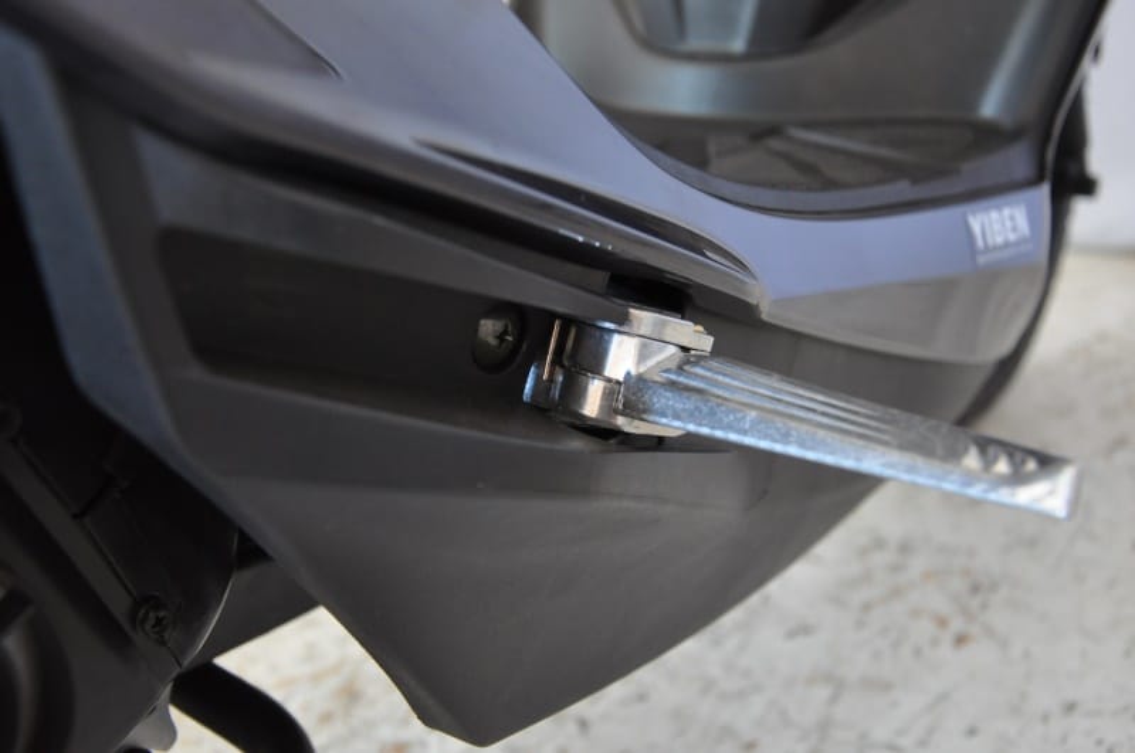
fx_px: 1417
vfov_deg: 29.8
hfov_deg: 43.7
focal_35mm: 45
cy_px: 376
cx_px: 568
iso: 800
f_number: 4.2
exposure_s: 1/10
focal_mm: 30
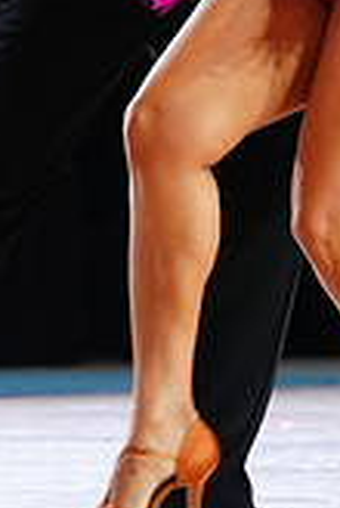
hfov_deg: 2.1
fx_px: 9465
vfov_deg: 3.1
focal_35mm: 671
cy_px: -180
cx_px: 224
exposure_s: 1/250
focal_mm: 190
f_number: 4
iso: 2500
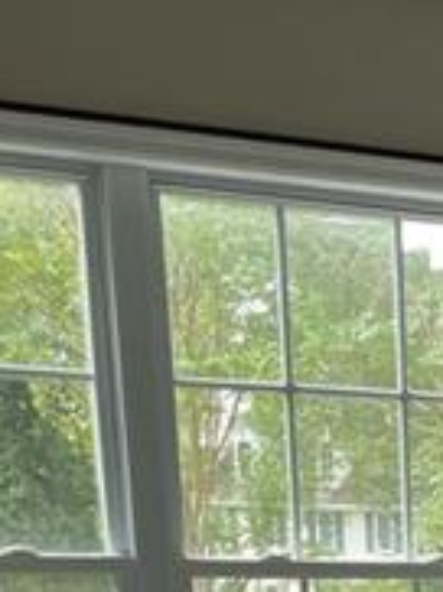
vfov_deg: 15.0
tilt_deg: -18.8
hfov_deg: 12.6
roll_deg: -0.9
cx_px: 720
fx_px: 1881
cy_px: 1142
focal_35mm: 110
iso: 125
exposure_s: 1/120
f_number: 1.6
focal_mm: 4.2
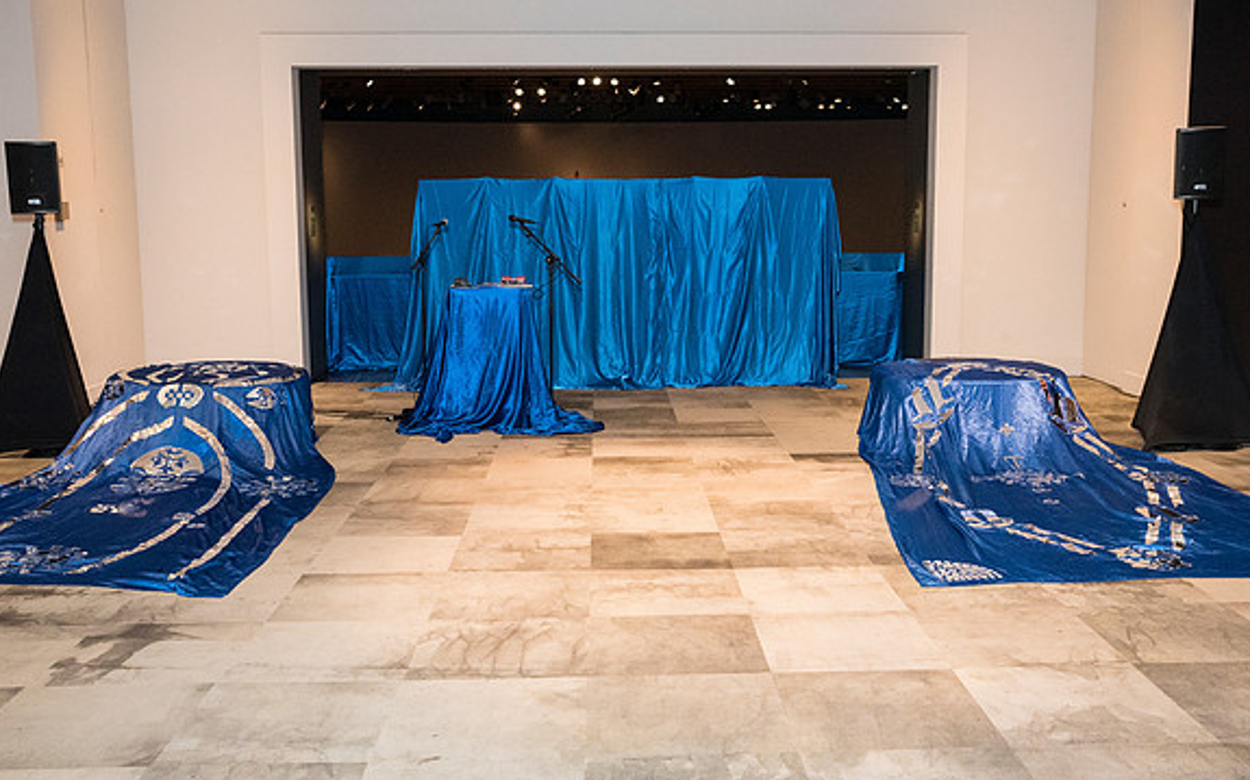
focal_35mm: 36
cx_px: 626
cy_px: 379
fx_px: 1226
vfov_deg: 35.3
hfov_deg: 54.0
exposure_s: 1/60
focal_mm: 35
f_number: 5
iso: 4000
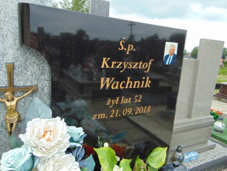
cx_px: 114
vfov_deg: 54.9
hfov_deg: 69.4
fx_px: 164
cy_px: 86
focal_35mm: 25
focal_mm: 4.5
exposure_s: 1/500
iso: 80
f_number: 3
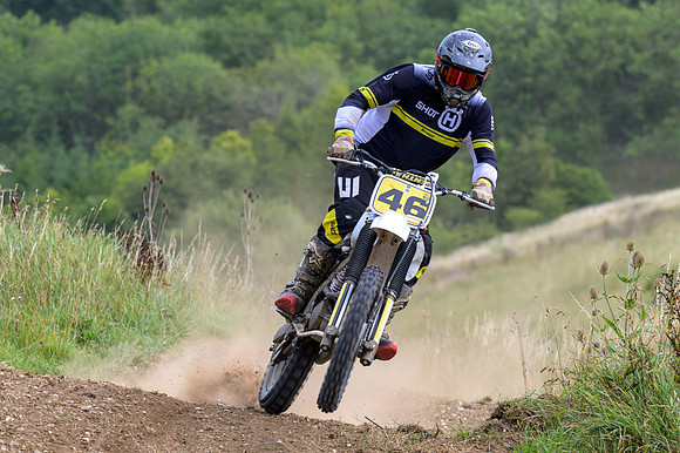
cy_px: 302
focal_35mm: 300
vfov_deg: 4.6
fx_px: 5655
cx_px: 340
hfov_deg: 6.9
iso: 64
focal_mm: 150
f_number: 4.5
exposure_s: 1/400
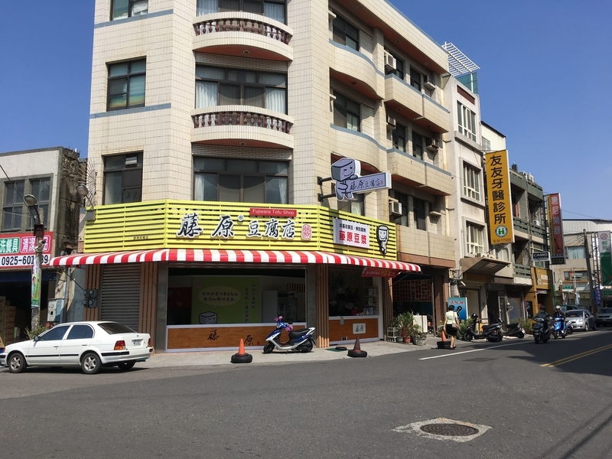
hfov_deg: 61.7
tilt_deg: +9.4
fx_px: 513
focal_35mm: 29
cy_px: 230
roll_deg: +1.6
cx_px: 306
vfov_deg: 48.2
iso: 25
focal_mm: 4.15
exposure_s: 1/2262
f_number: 2.2
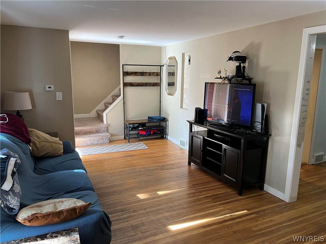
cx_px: 163
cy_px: 122
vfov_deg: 53.1
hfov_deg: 67.3
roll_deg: -0.8
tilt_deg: -11.4
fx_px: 245
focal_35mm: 26
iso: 100
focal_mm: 5.7
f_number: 1.5
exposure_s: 1/60
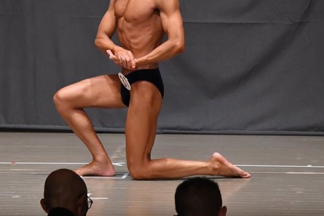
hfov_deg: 5.0
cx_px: 132
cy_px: 58
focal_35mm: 410
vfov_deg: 3.4
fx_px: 3689
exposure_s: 1/400
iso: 6400
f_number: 5.6
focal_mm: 170
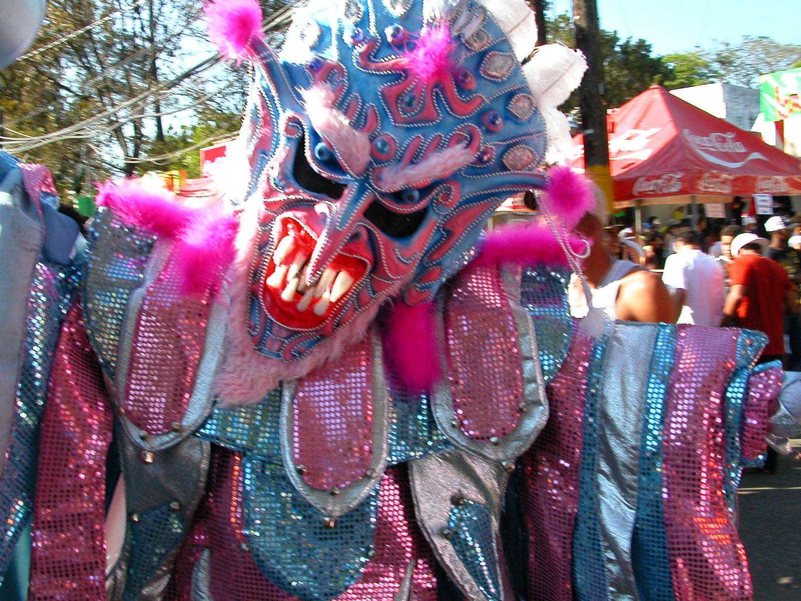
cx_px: 400
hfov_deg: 50.1
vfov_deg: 38.7
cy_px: 300
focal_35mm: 37
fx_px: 856
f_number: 4.5
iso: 100
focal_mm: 5.6
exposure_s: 1/175
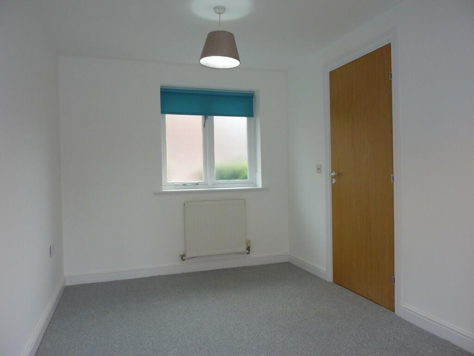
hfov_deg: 69.4
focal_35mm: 25
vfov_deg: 54.9
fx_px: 342
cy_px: 178
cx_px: 237
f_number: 3.3
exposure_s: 1/30
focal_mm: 4.1
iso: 100
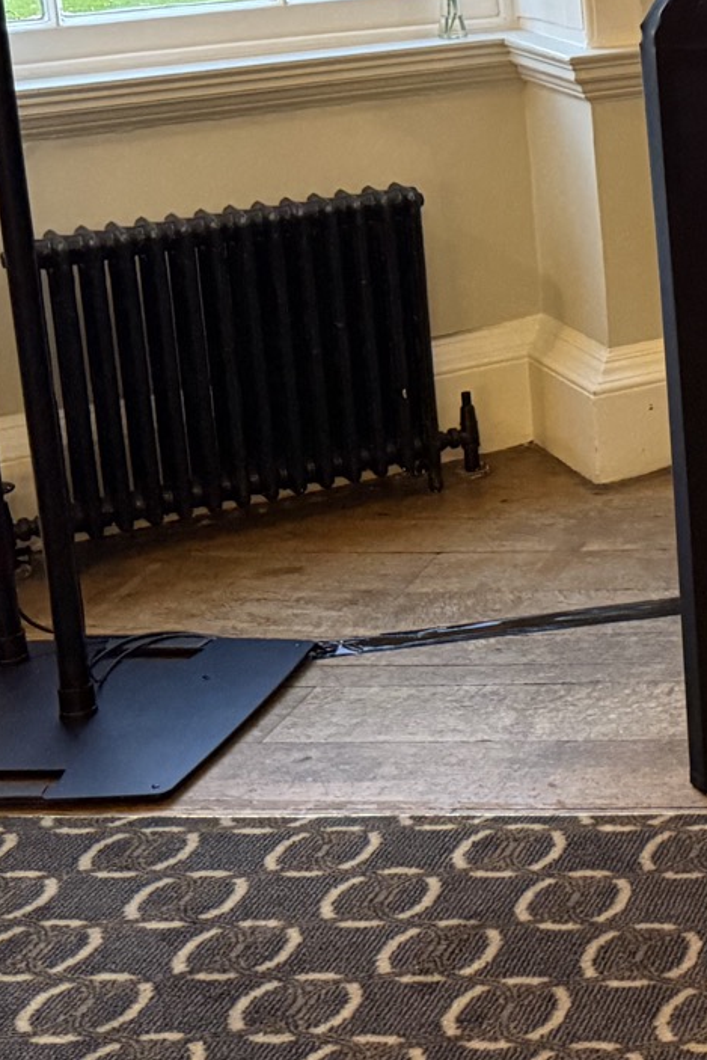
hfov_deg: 16.7
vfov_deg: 27.6
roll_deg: +1.0
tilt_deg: -11.1
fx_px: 2090
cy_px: 152
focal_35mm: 71
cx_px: 1185
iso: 400
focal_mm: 6.76
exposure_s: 1/50
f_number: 1.78
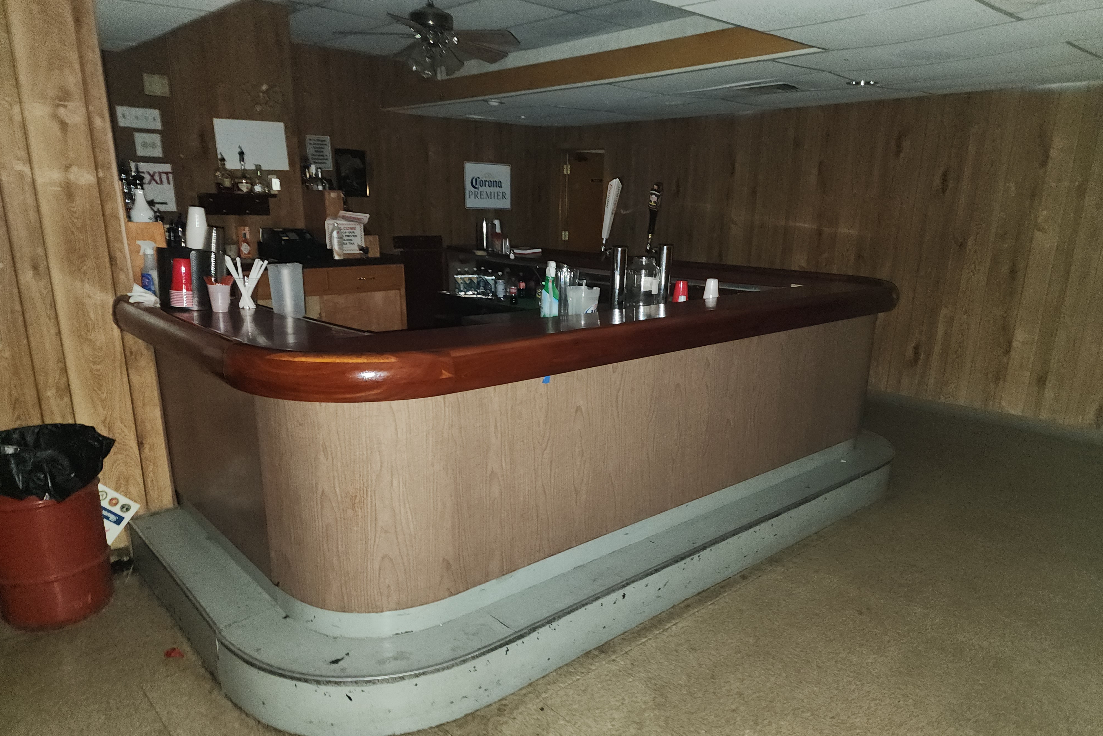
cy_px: 410
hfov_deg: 73.7
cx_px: 551
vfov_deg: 53.0
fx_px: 735
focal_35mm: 24
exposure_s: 1/10
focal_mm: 6.4
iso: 400
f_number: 1.8
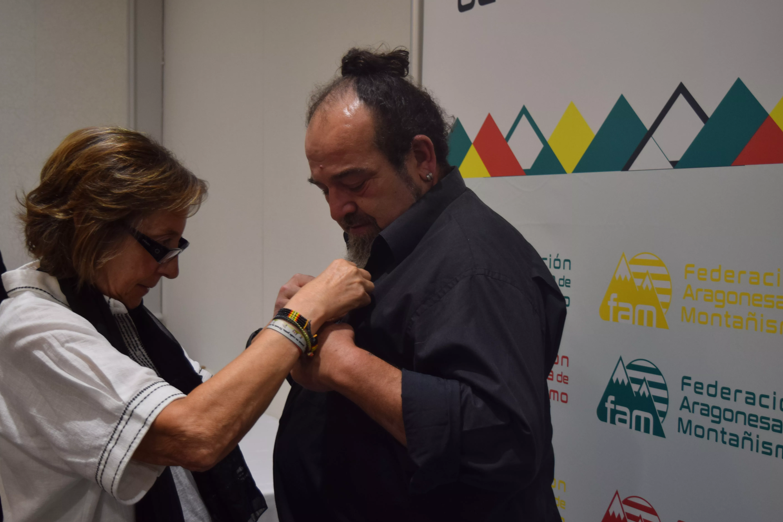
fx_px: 1044
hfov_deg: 41.1
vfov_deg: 28.1
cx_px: 384
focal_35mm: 48
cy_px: 267
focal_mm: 30
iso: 450
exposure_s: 1/60
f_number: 4.2
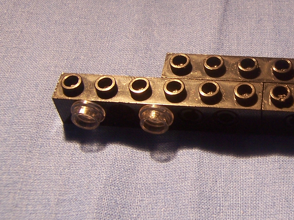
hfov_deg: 29.3
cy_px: 80
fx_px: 544
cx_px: 252
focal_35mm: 64
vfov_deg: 22.9
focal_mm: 5.5
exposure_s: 1/30
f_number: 3.4
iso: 100
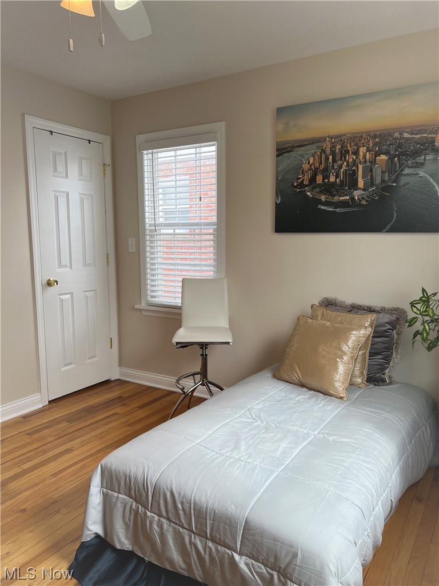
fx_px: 440
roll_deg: -0.1
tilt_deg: -6.2
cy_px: 293
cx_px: 220
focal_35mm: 26
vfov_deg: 67.3
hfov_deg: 53.1
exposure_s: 1/364
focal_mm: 5.7
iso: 50
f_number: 1.5
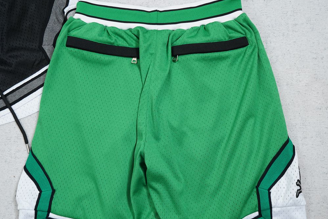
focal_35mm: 42
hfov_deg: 46.4
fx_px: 383
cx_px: 160
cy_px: 121
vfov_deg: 31.9
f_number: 10
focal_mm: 35
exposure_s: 1/100
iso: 1600
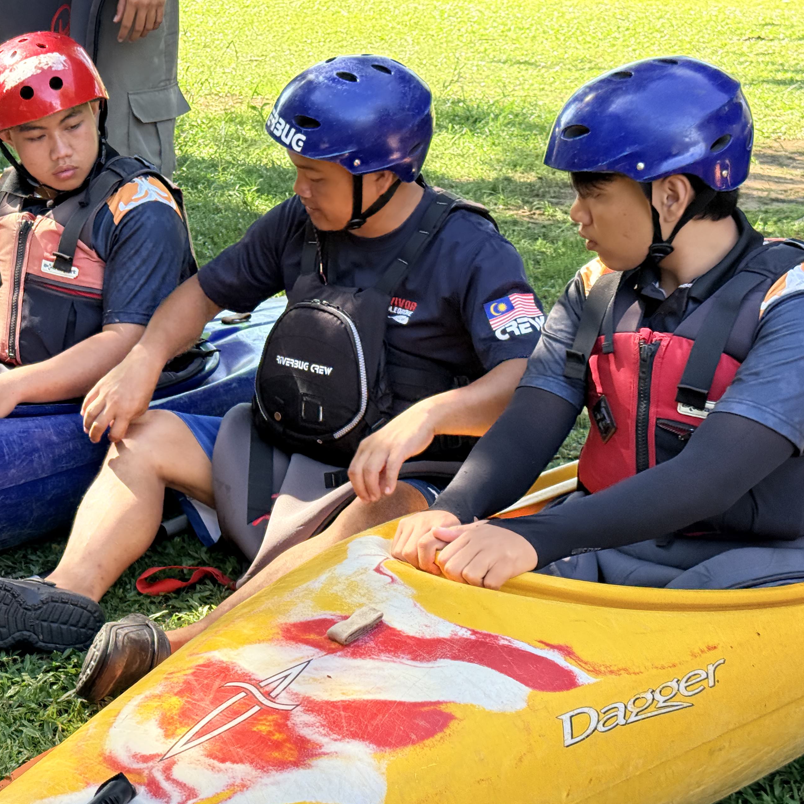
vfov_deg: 25.7
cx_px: 184
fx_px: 1761
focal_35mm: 67
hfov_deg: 25.4
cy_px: 385
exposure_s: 1/503
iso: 100
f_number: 1.78
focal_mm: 6.76
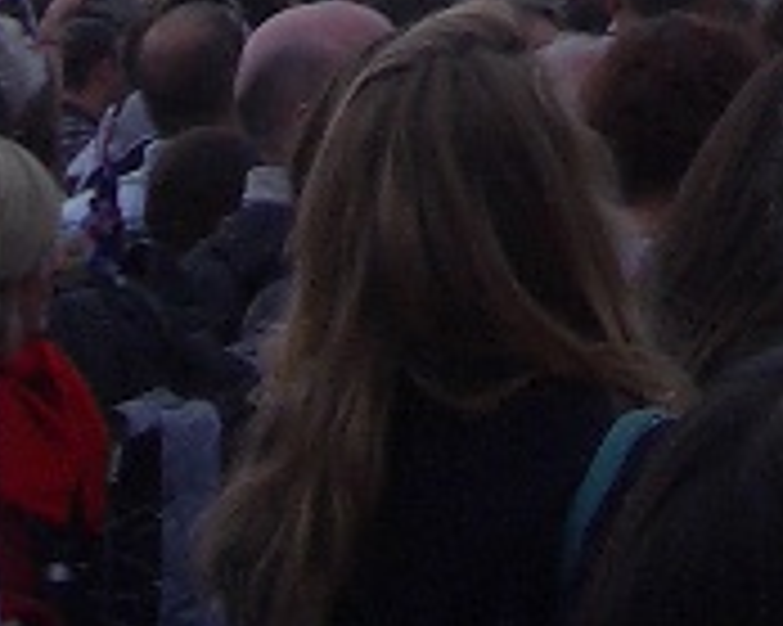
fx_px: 4655
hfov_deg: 9.5
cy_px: -955
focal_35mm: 201
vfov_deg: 7.2
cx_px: 832
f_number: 4.3
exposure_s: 1/1000
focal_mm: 5.8
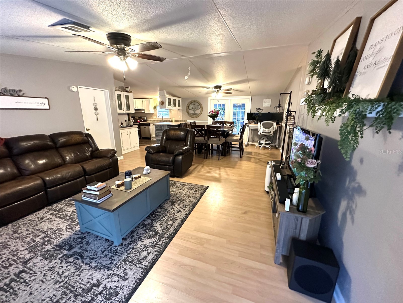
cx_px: 202
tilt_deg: -13.1
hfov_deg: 102.1
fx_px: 163
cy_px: 152
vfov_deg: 85.7
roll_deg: -0.1
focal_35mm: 14
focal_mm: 2.22
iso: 800
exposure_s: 1/60
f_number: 2.2
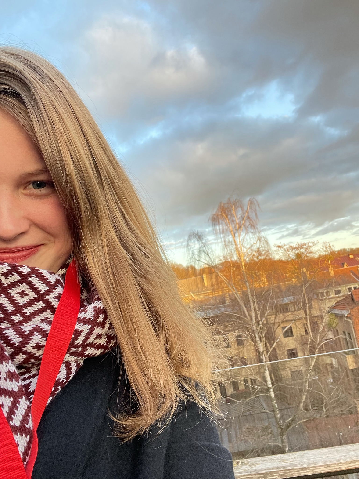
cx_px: 180
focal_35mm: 30
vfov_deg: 60.0
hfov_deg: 46.8
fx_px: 415
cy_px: 240
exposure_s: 1/89
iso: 100
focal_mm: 2.71
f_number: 2.2
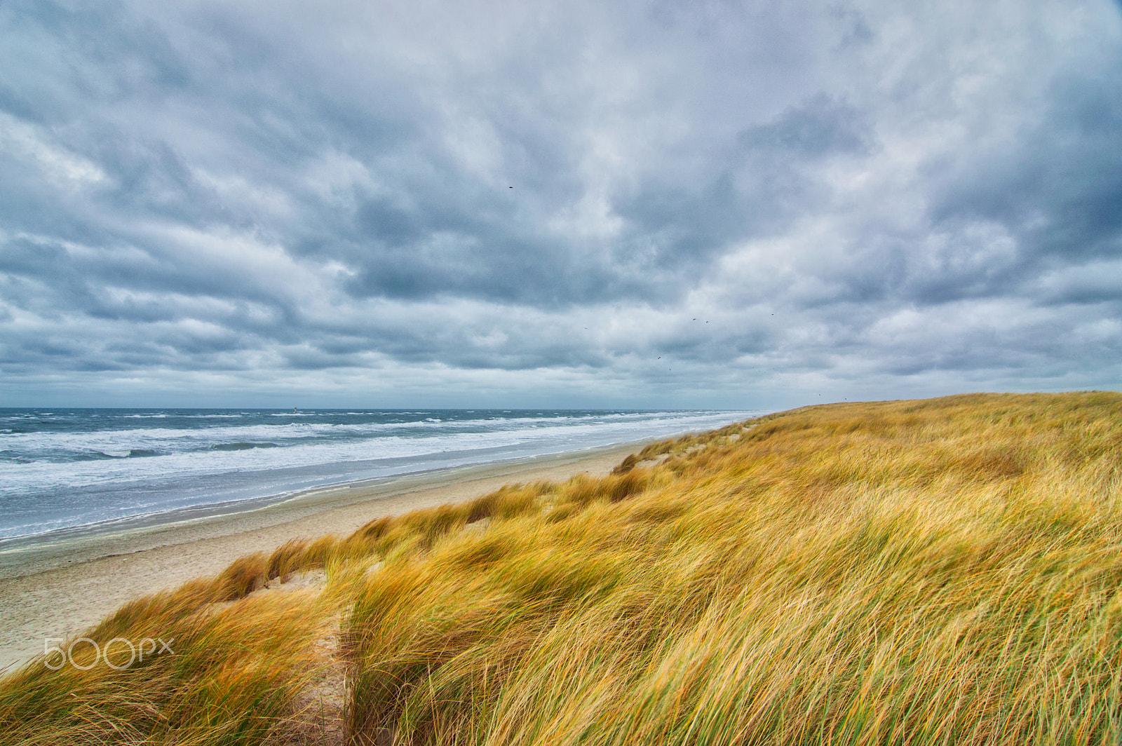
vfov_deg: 67.3
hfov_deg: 90.0
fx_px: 561
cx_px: 561
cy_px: 373
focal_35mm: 18
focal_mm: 12
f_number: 8
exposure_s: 1/100
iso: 100
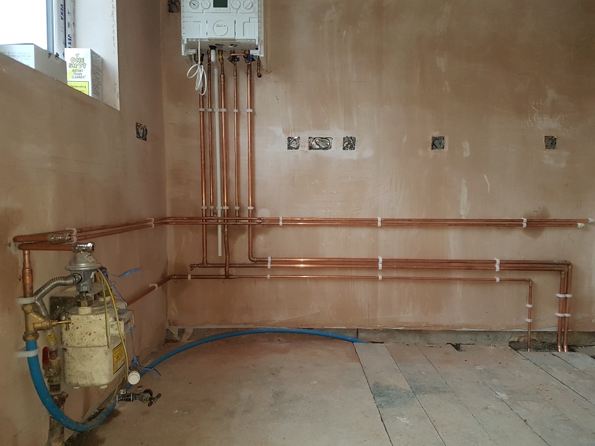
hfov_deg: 67.3
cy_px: 223
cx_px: 298
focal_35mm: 26
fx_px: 447
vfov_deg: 53.1
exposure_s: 1/33
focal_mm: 4.2
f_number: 1.7
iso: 160
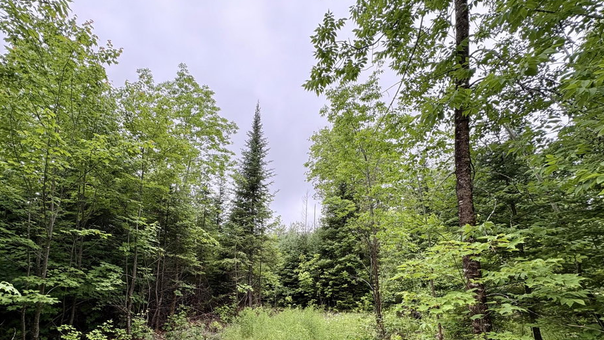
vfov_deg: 61.3
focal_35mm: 17
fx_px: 272
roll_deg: -0.1
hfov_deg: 95.6
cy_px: 244
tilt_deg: +11.2
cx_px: 271
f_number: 2.2
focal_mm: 2.22
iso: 64
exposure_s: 1/269
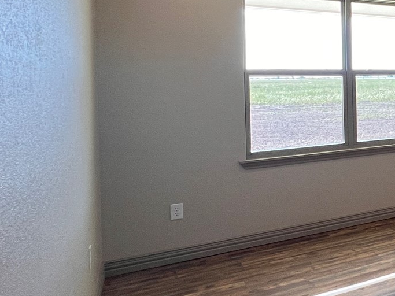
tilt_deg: -2.1
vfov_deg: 36.2
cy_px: 87
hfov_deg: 32.2
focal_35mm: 39
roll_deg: +0.3
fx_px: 445
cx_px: 545
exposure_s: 1/120
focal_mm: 1.57
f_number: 1.8
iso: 100
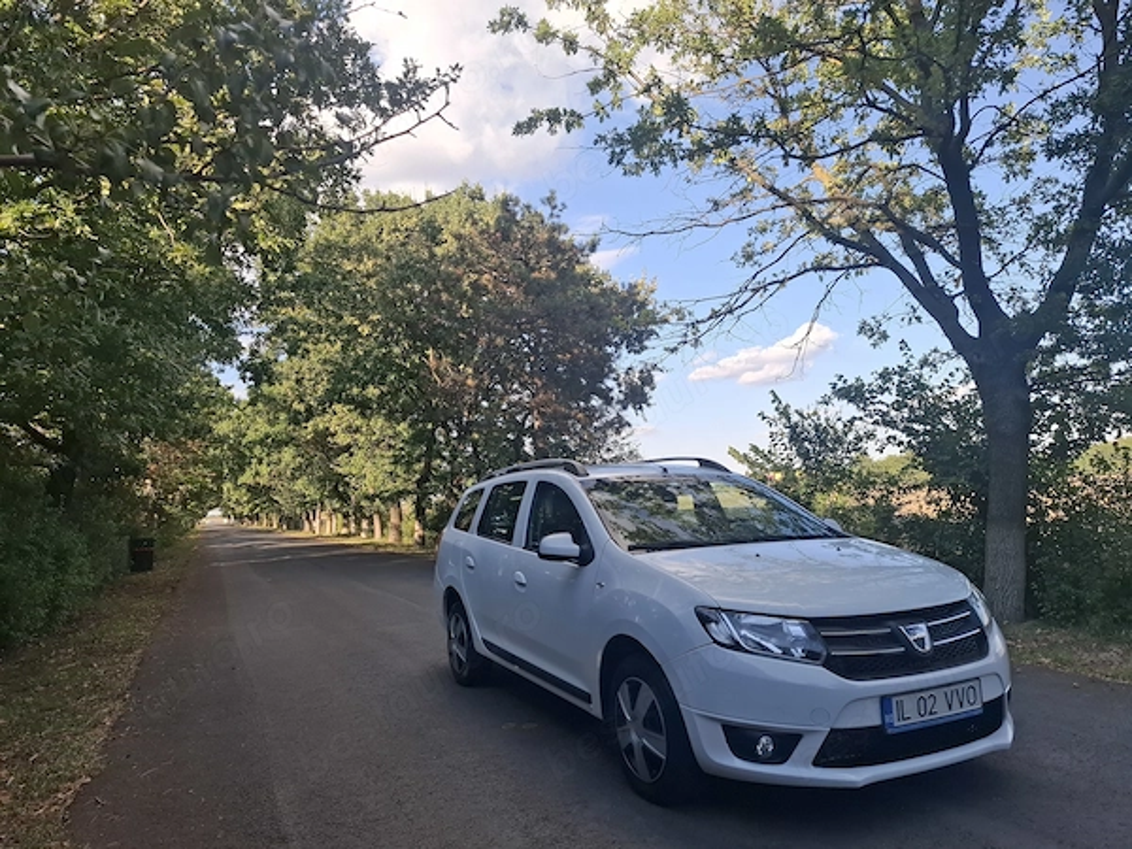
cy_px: 424
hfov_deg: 73.9
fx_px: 752
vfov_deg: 58.9
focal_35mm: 23
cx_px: 566
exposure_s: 1/1040
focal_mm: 5.54
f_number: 1.8
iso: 50
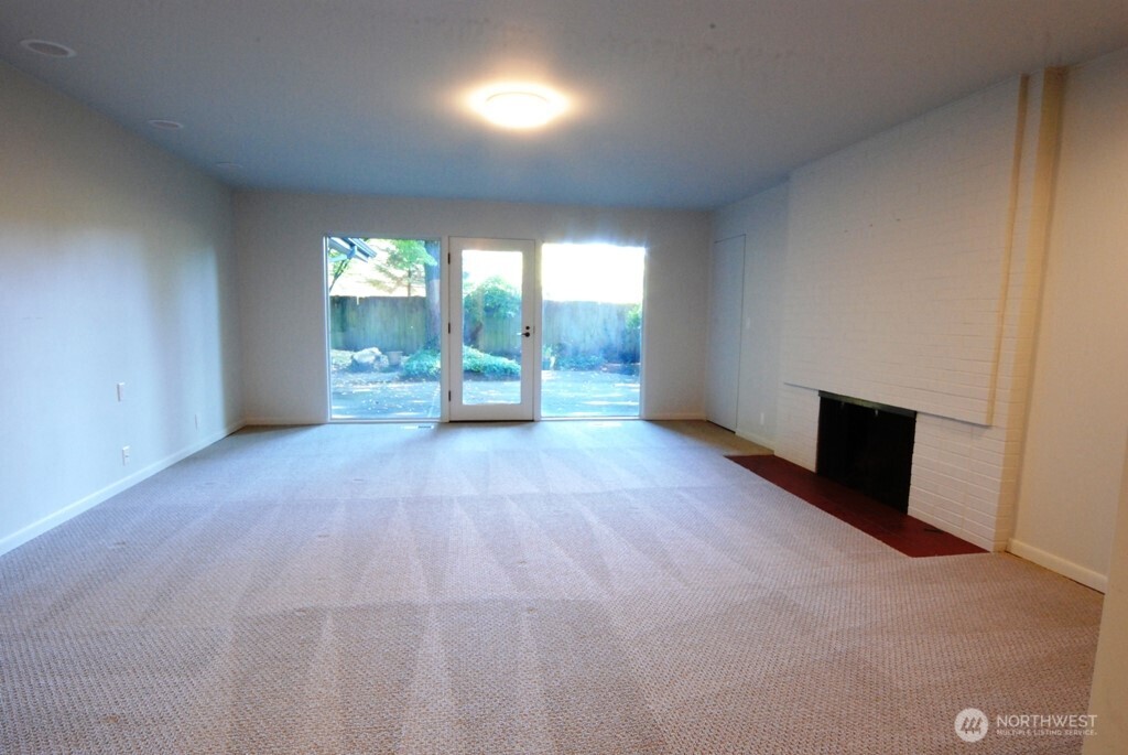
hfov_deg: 89.9
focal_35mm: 18
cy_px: 378
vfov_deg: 67.5
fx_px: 565
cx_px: 564
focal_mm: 12
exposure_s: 1
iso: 1250
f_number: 22
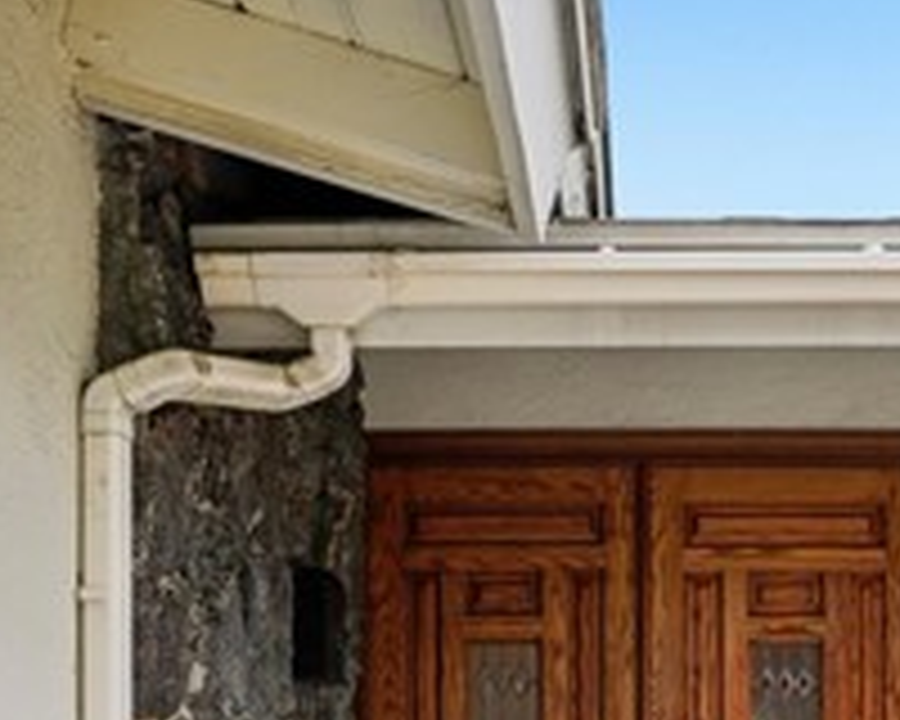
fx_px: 1438
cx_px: 662
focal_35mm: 54
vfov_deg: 25.8
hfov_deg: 34.1
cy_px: 806
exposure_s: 1/125
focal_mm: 18
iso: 400
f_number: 8
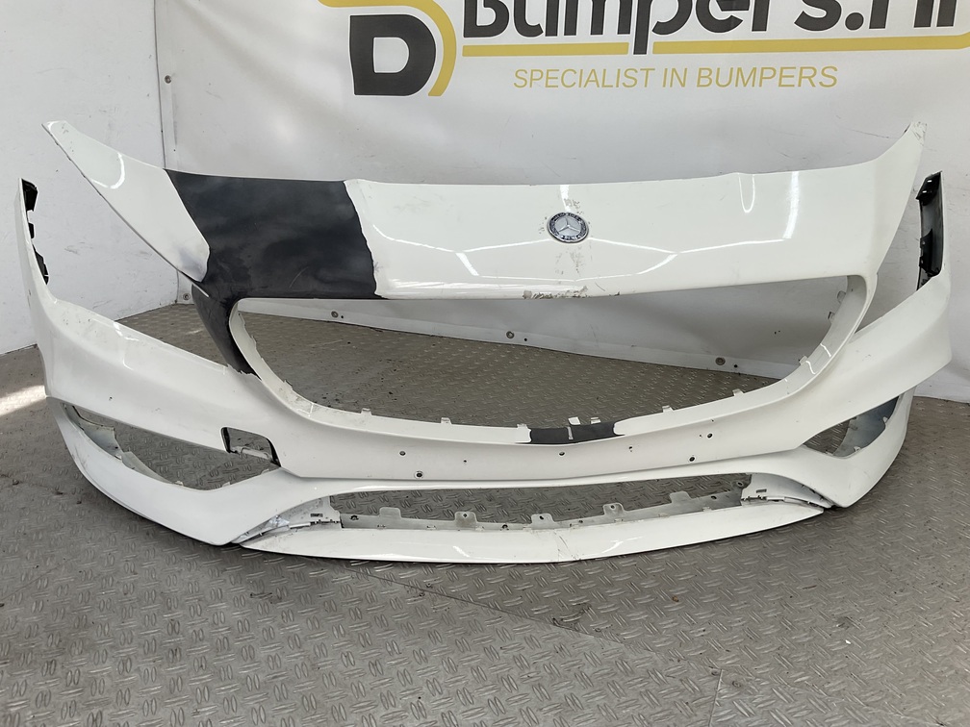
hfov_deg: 61.7
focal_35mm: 29
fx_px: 813
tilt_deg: -18.4
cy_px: 364
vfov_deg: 48.2
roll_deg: -2.0
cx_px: 485
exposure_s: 1/237
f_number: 1.8
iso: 16
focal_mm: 3
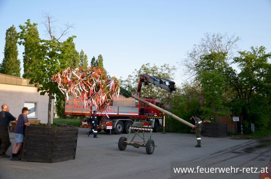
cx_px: 136
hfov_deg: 53.2
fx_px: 270
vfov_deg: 36.7
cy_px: 90
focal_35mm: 36
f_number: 3.8
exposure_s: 1/200
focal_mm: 24
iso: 100
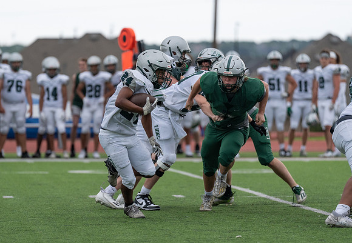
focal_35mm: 307
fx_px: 3039
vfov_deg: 4.6
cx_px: 148
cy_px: 125
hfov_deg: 6.6
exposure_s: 1/1250
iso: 800
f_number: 2.8
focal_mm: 200
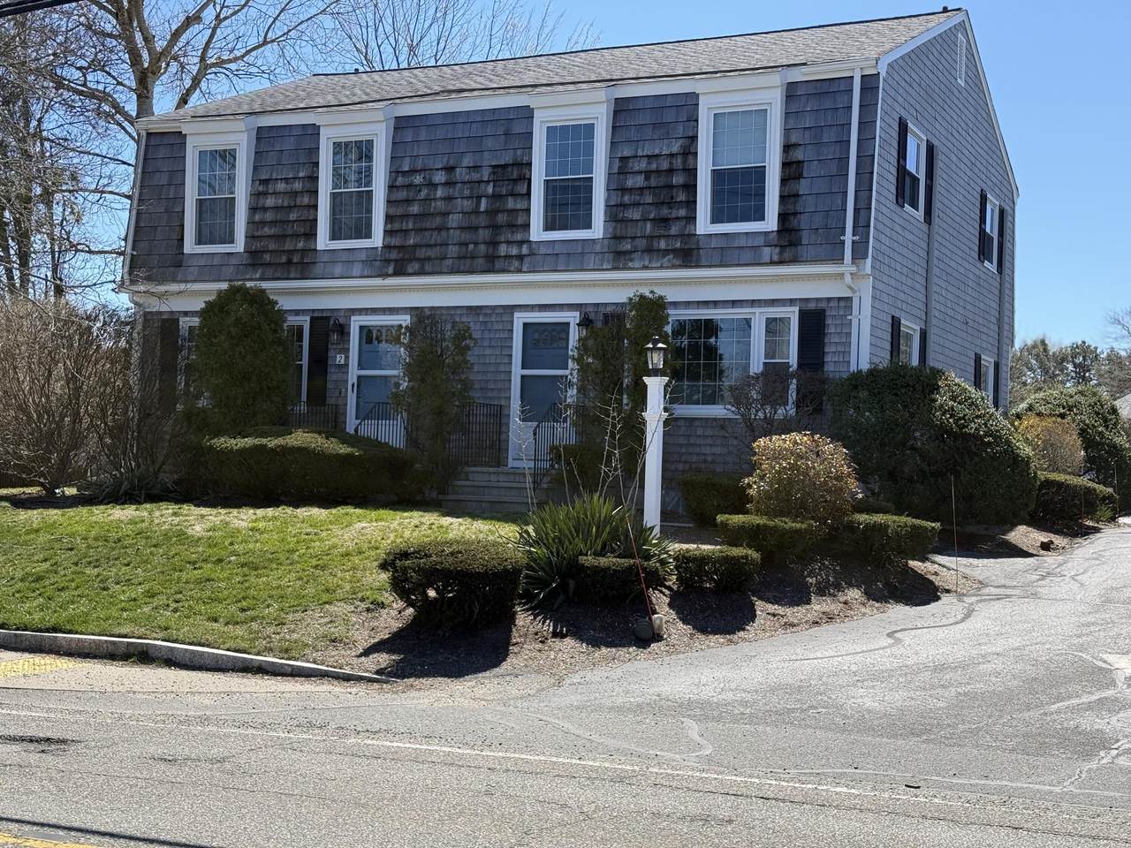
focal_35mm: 48
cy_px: 424
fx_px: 1568
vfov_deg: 30.3
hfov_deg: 39.7
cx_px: 566
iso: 64
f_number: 1.78
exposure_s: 1/2273
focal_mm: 6.76
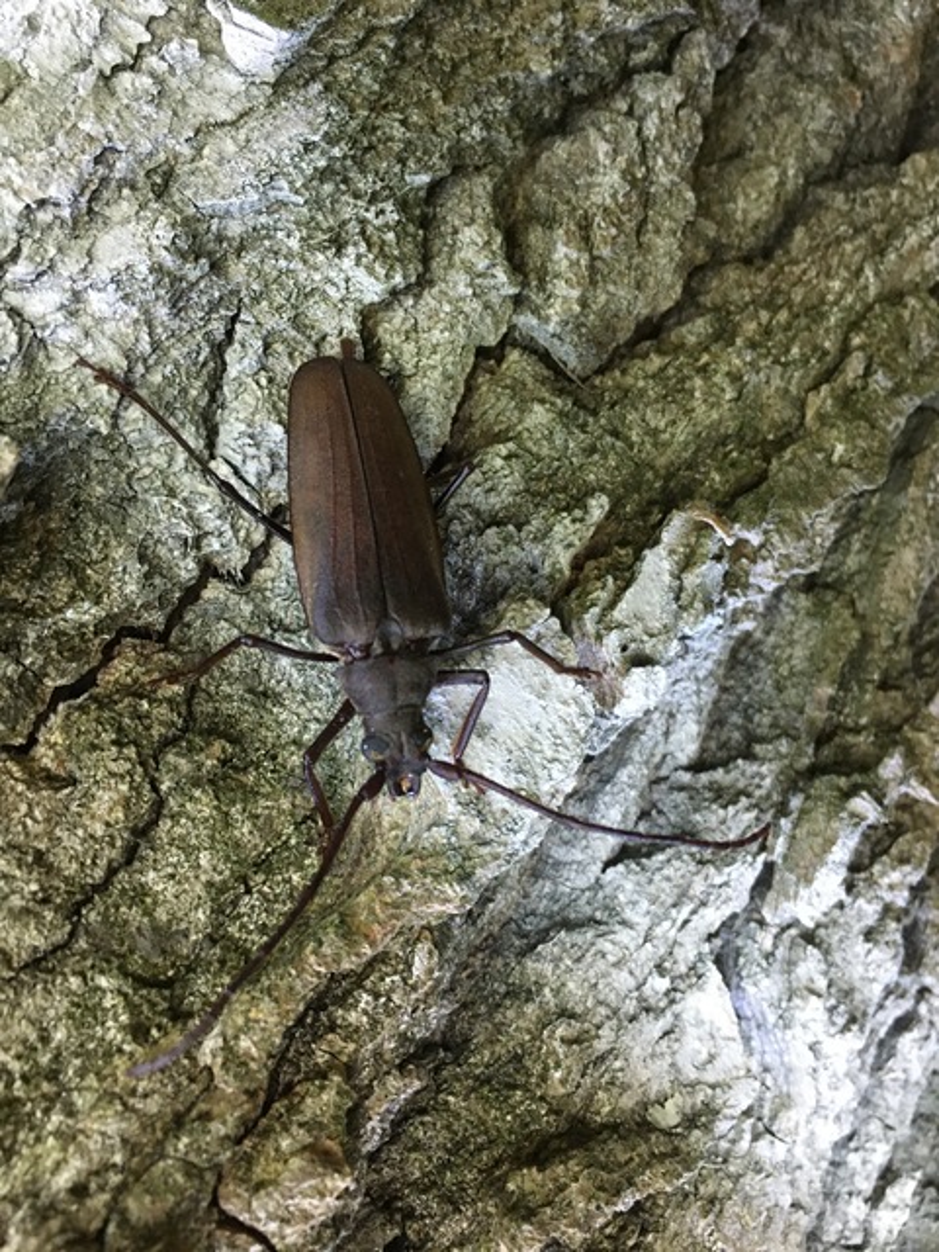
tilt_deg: -23.4
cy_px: 626
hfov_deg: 48.2
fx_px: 1049
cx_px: 470
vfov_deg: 61.7
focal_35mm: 29
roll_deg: -40.4
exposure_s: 1/20
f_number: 2.2
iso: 200
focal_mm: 4.15
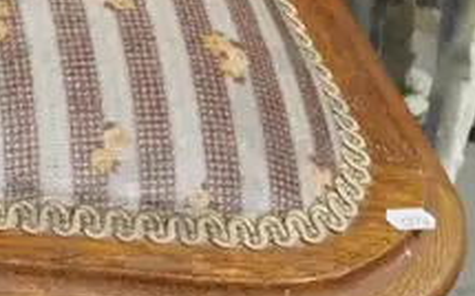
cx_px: -214
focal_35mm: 172
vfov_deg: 7.4
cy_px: 484
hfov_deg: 11.7
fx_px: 2225
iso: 1600
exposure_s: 1/60
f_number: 5.6
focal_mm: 17
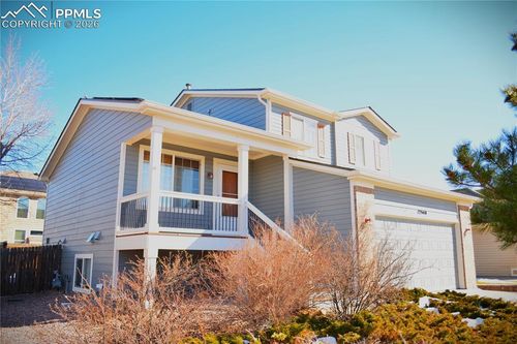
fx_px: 388
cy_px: 172
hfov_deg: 67.4
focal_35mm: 27
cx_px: 258
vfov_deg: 47.9
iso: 100
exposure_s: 1/200
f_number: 3.5
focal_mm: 18
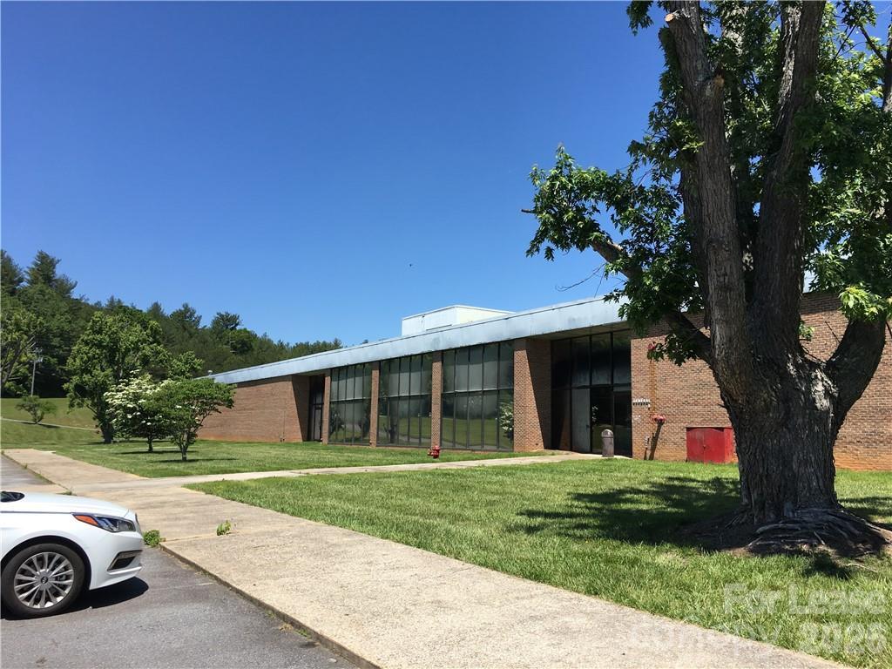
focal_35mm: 29
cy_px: 334
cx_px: 446
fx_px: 747
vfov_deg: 48.2
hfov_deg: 61.7
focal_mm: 4.15
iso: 25
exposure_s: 1/1538
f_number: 2.2
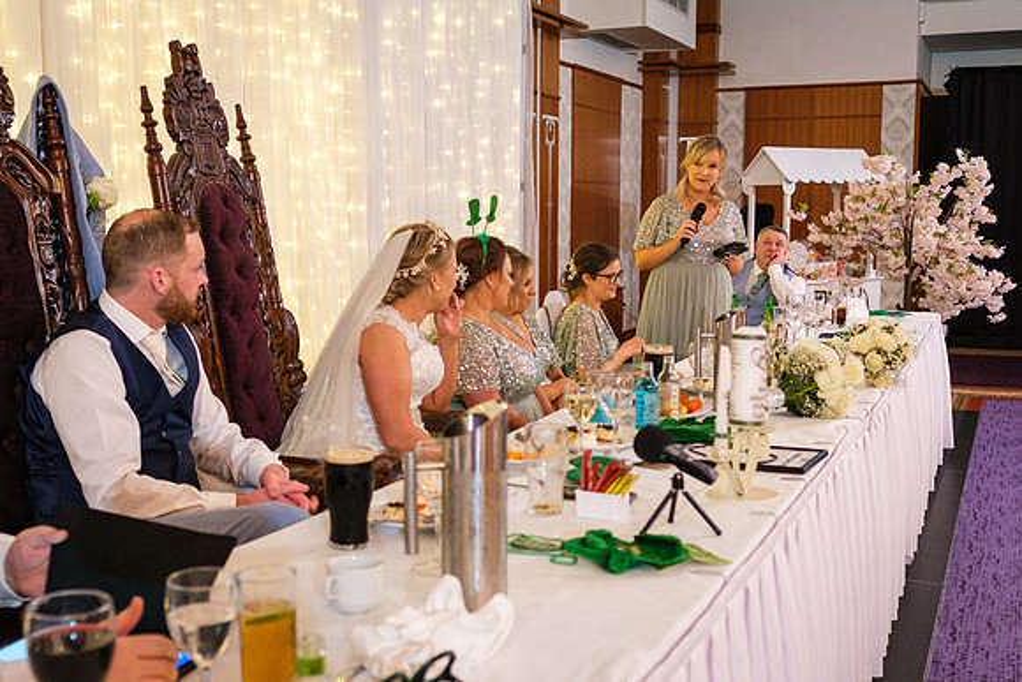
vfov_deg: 33.5
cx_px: 458
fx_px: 1134
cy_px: 367
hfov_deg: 48.4
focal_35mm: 40
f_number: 2
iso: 1600
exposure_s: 1/160
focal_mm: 16
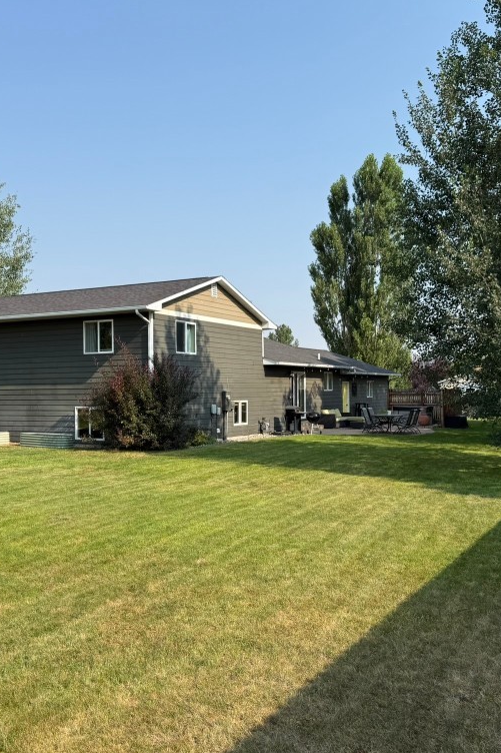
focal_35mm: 34
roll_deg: -0.2
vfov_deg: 55.8
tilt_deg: +0.7
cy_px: 382
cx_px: 226
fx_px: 710
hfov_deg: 38.8
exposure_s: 1/3425
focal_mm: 6.76
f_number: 1.78
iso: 80
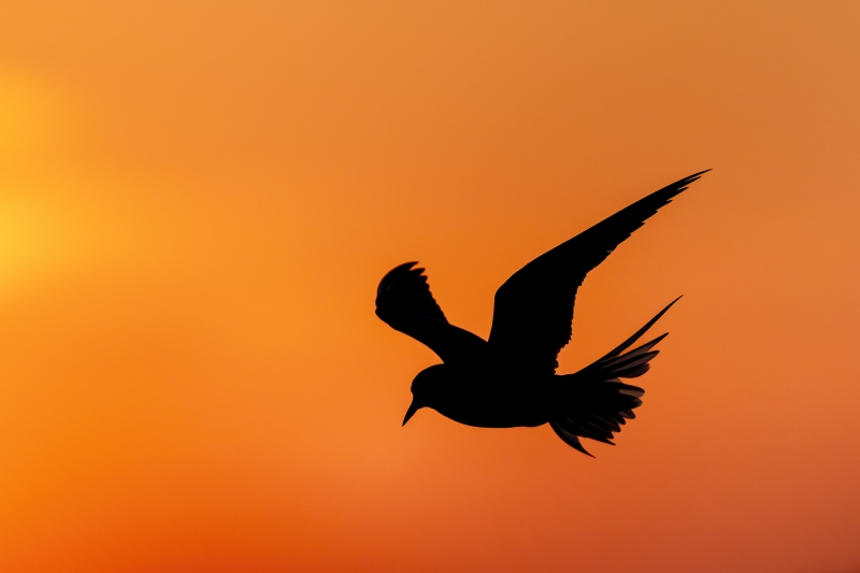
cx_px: 430
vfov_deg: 2.2
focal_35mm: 630
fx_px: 15046
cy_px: 286
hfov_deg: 3.3
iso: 1600
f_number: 4
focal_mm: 420
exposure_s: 1/4000
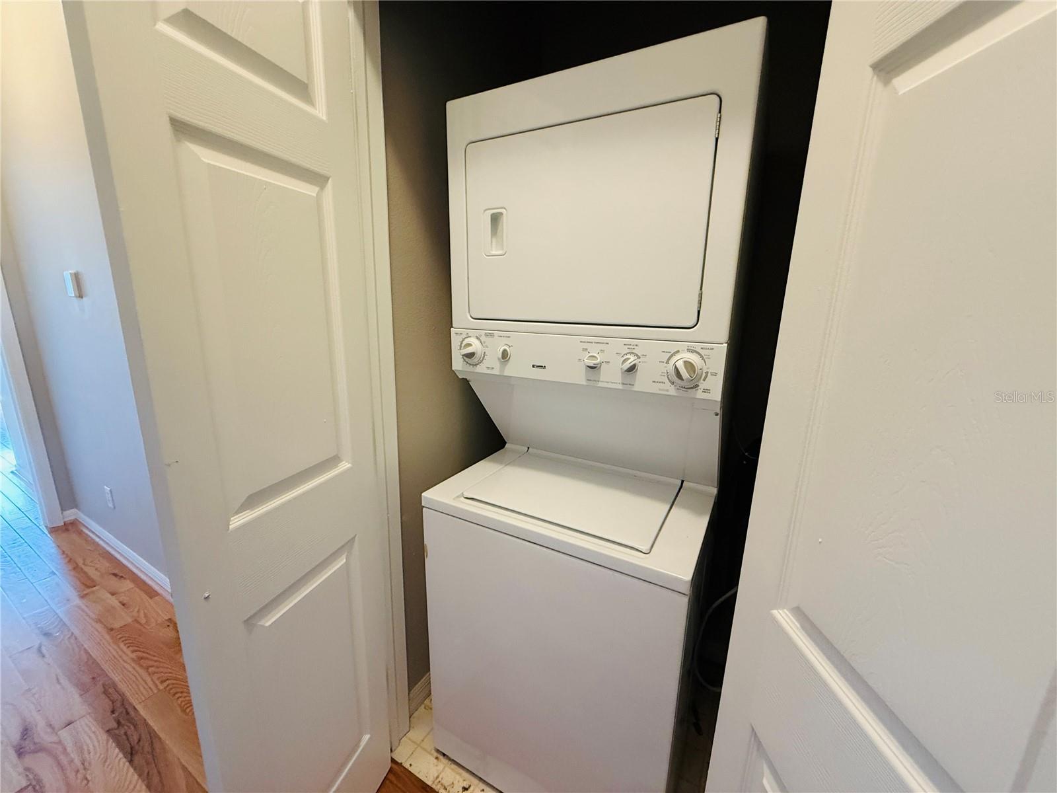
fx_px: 427
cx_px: 528
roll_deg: -1.5
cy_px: 396
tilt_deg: -11.6
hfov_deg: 102.1
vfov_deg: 85.7
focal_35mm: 14
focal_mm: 2.22
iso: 400
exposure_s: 1/60
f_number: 2.2
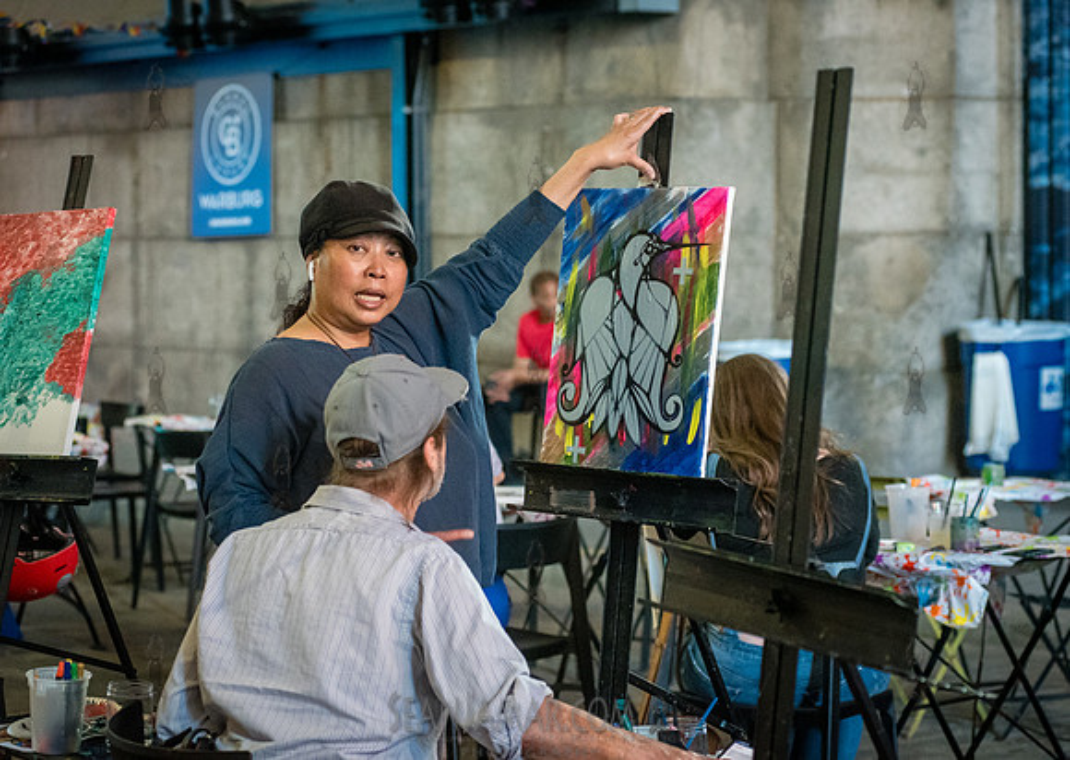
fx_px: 2653
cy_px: 367
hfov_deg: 22.8
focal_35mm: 87
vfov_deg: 16.3
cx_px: 589
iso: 5000
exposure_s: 1/160
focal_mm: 80
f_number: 4
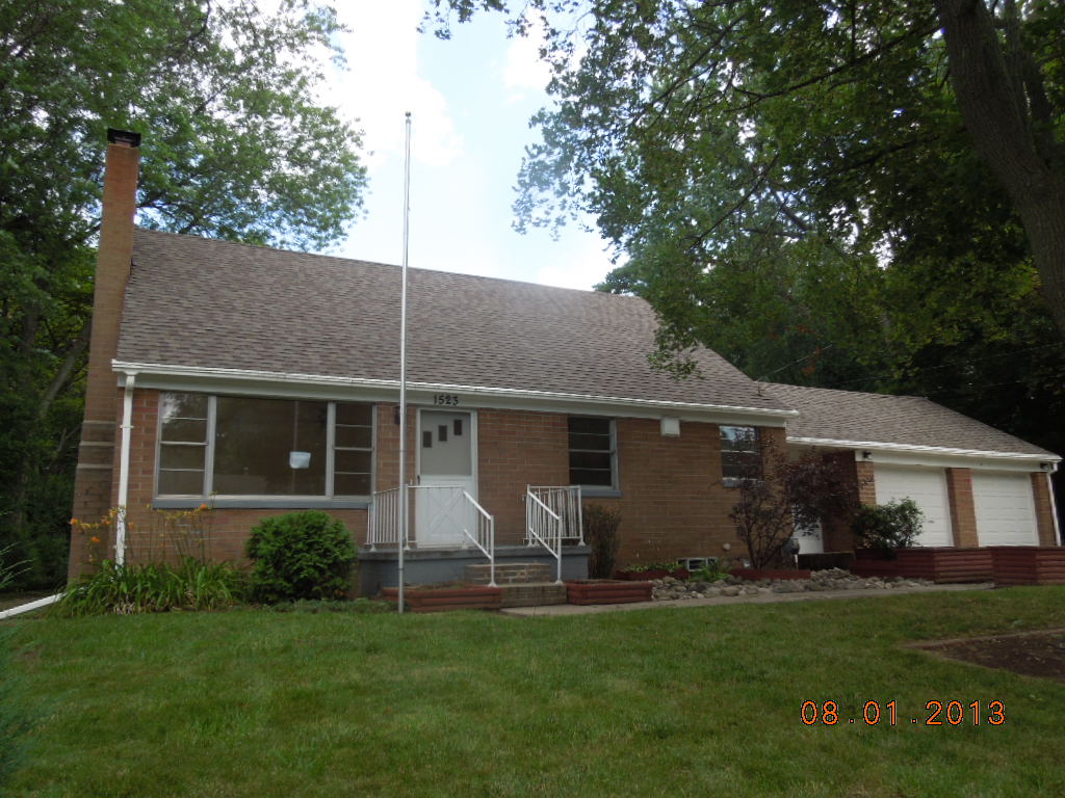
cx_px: 532
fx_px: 769
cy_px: 399
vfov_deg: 54.9
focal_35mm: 25
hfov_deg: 69.4
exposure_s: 1/250
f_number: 3.3
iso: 100
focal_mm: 4.5
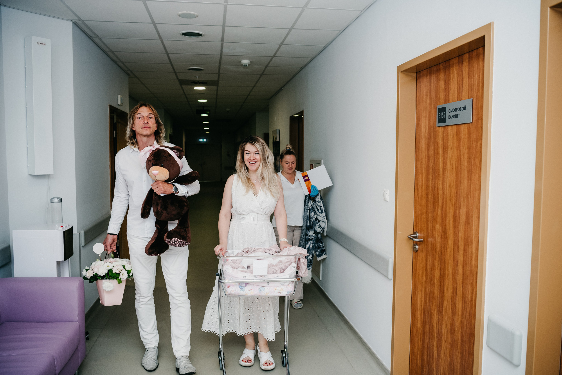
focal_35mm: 30
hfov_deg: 62.1
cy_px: 188
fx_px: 467
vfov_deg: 43.7
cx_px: 281
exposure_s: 1/160
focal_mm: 28
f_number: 3.2
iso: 250
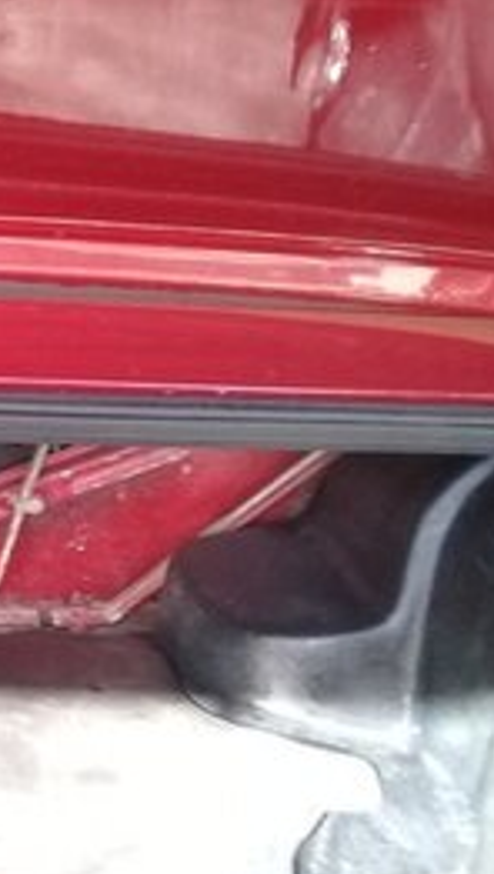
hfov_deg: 12.2
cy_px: 682
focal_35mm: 85
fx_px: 1973
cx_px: -574
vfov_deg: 24.6
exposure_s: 1/50
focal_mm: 3.3
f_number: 2.2
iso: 64
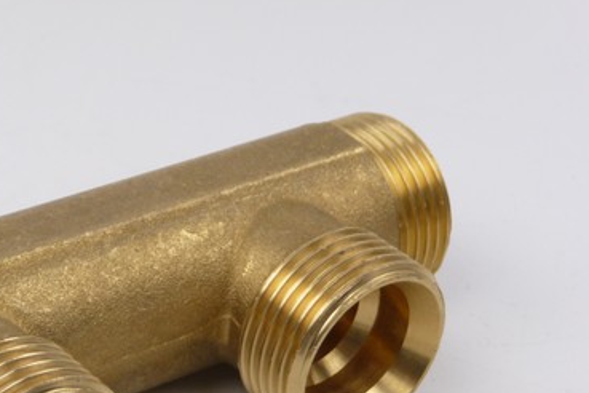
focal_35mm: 121
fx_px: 1980
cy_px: 375
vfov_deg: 11.2
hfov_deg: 16.7
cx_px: 80
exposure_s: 1/500
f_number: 4.5
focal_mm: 11.3
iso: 100
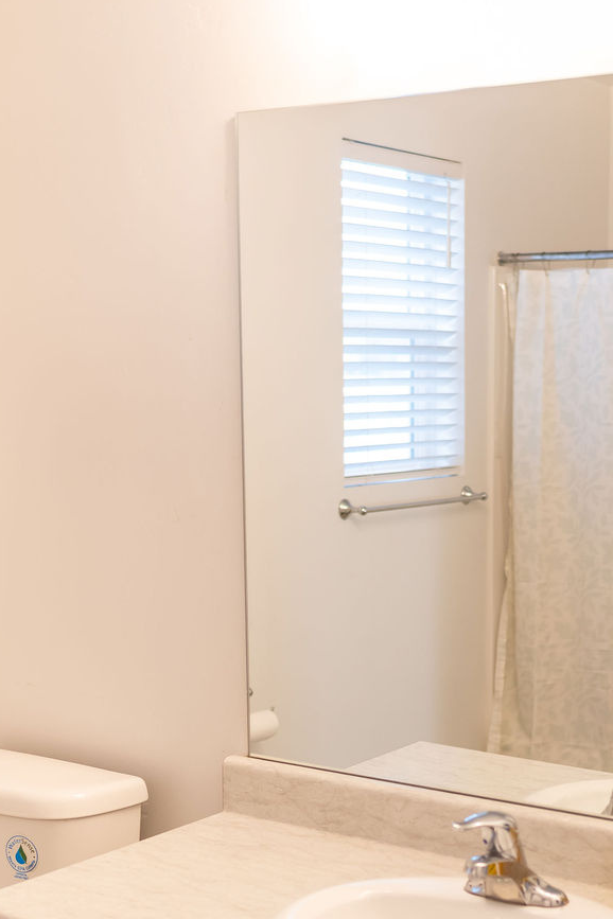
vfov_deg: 31.9
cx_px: 452
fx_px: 1583
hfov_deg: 21.7
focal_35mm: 62
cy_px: 656
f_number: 2.5
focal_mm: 35
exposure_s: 1/200
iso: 640
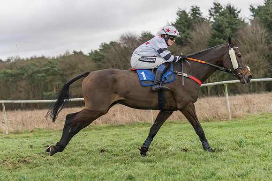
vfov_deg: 16.2
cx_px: 108
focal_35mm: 85
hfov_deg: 24.0
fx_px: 639
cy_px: 89
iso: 800
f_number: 2.8
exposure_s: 1/1000
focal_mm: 70
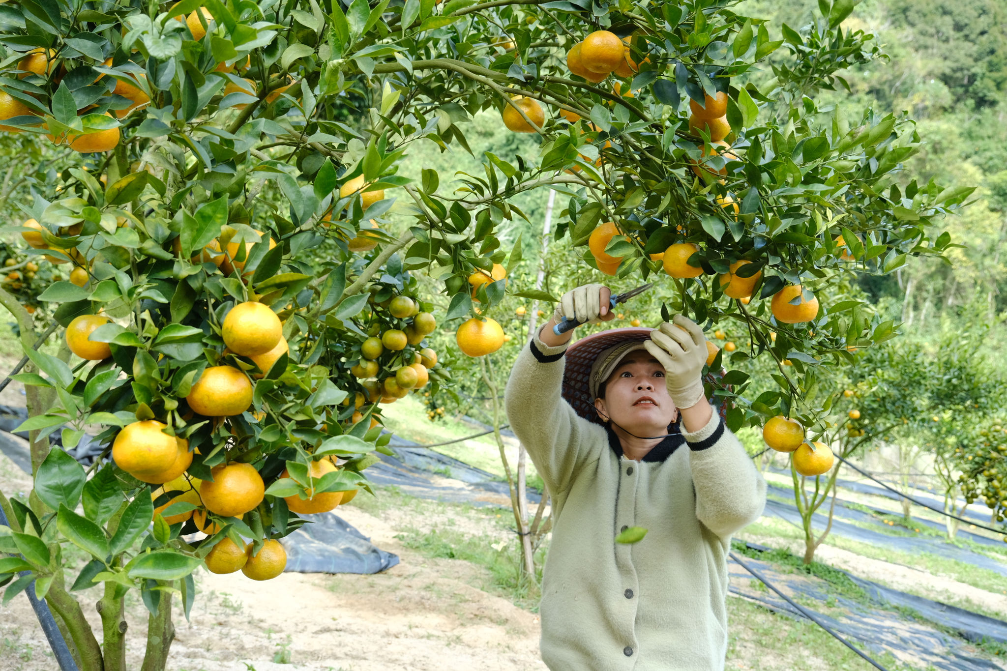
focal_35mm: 35
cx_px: 504
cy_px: 336
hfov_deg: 54.4
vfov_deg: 37.8
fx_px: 979
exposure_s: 1/320
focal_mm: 23.5
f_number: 4.5
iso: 500
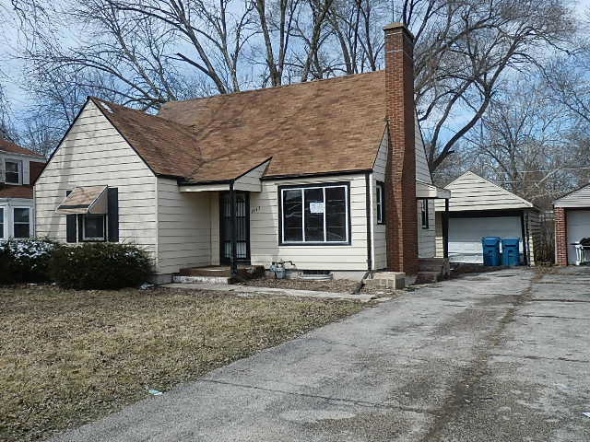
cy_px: 221
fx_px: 511
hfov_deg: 60.0
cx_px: 295
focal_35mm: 30
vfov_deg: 46.8
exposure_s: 1/160
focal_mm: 5.5
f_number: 9.4
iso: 80
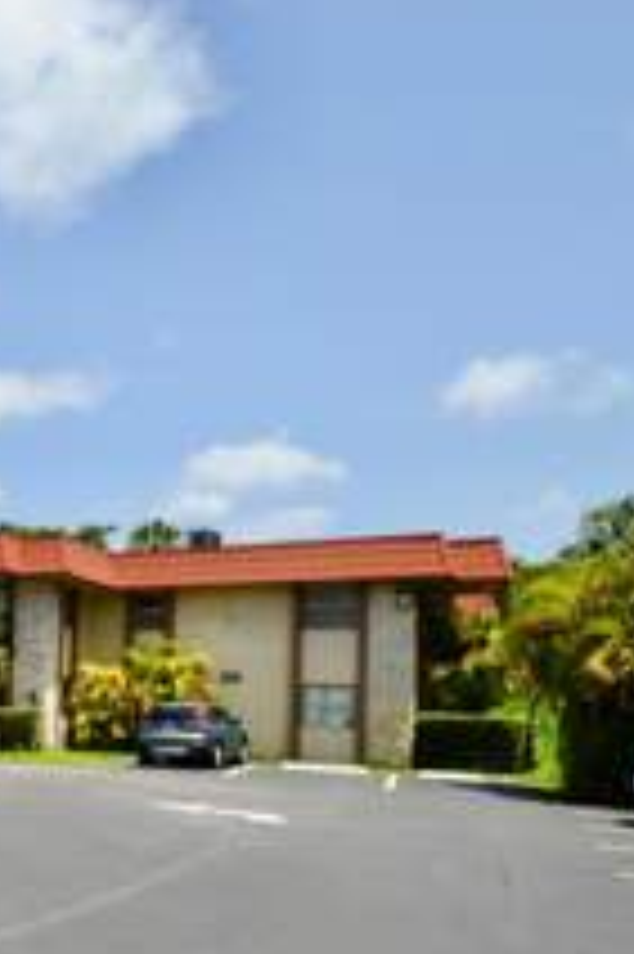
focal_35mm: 34
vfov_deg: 54.2
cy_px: 668
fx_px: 900
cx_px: -324
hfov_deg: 27.0
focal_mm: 10
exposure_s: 1/250
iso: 100
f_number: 8
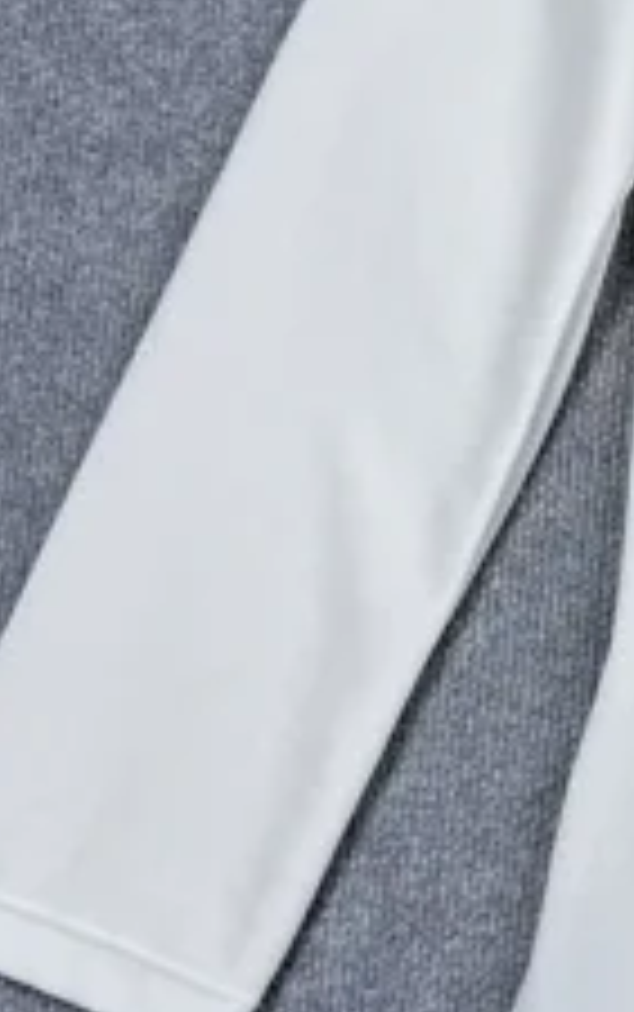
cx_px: 1412
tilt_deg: -48.2
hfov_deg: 10.4
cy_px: 301
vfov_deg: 18.4
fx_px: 3118
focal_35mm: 113
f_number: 1.78
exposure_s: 1/747
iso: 80
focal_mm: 6.76
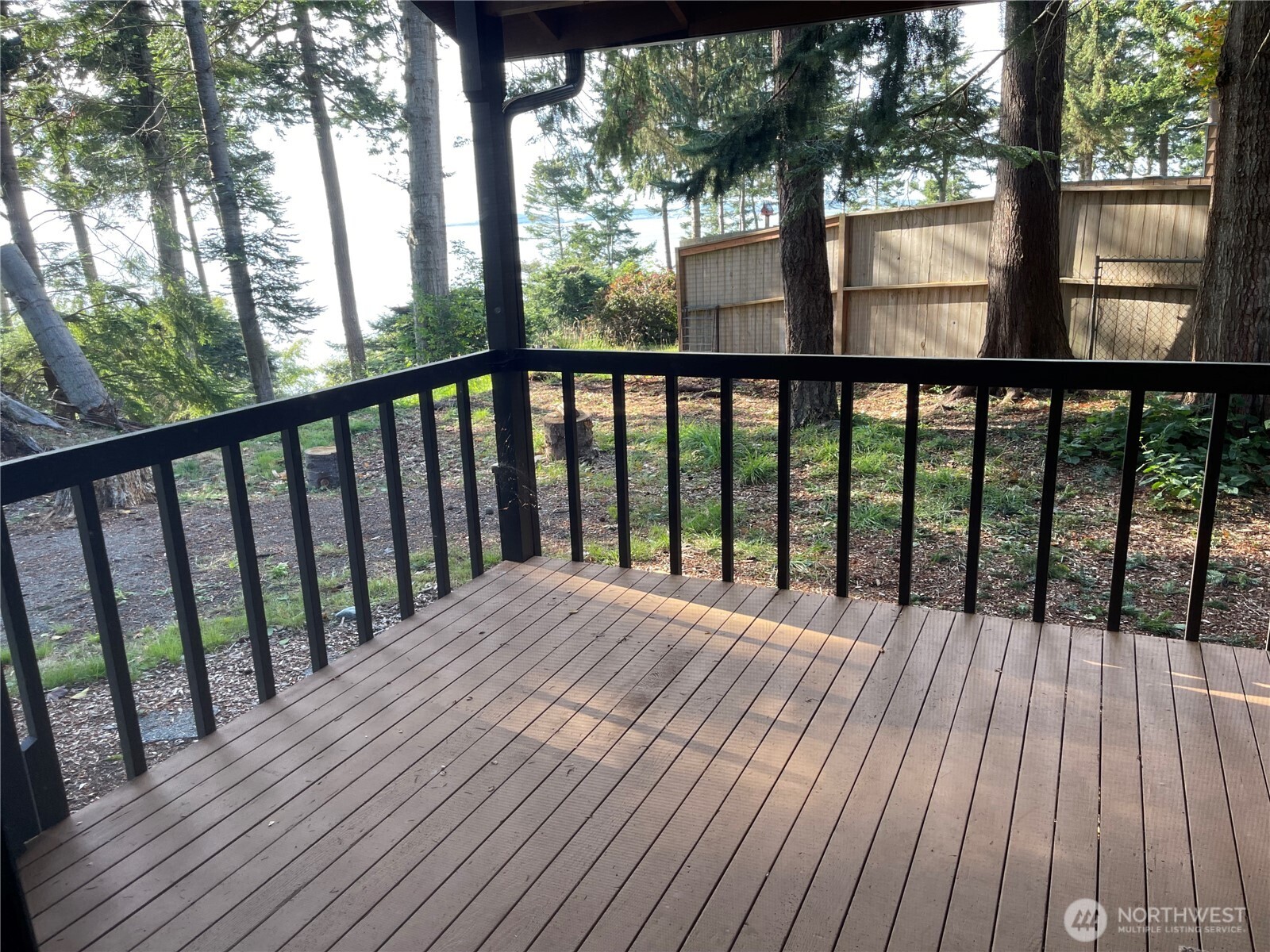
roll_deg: +1.7
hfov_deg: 69.4
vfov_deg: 54.9
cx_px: 635
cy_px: 476
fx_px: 917
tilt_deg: -15.9
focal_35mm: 25
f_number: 1.6
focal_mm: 5.1
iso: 40
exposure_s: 1/121
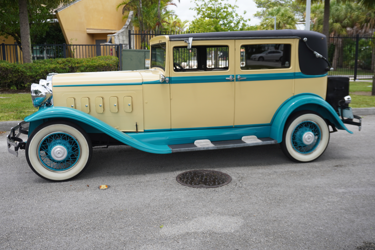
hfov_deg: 54.4
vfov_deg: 37.8
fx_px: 365
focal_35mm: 35
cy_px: 118
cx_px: 184
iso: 100
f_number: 5.6
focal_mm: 22
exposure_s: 1/320
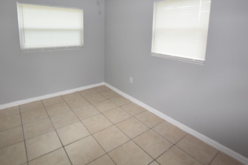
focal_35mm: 20
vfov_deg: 60.6
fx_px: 138
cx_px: 117
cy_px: 56
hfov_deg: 83.9
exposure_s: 1/100
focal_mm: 10
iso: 800
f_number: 5
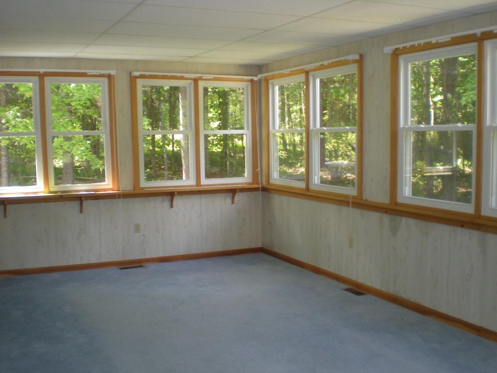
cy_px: 186
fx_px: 546
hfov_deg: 49.0
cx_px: 248
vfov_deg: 37.7
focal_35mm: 38
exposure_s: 1/63
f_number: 3.1
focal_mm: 6.3
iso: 129
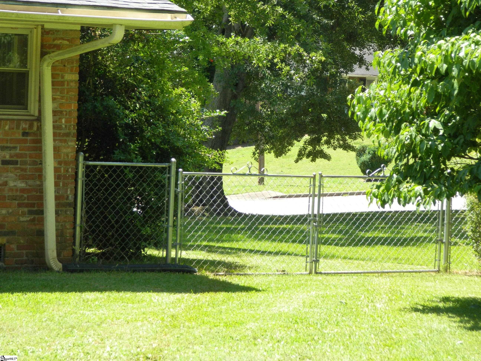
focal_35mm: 129
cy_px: 180
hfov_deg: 15.3
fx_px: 1792
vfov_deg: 11.5
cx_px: 240
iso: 110
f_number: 4.7
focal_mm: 23.2
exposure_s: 1/125
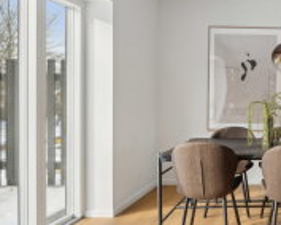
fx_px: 304
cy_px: 101
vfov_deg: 40.6
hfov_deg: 41.9
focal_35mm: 37
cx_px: 291
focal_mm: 11.5
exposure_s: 1/20
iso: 200
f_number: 8
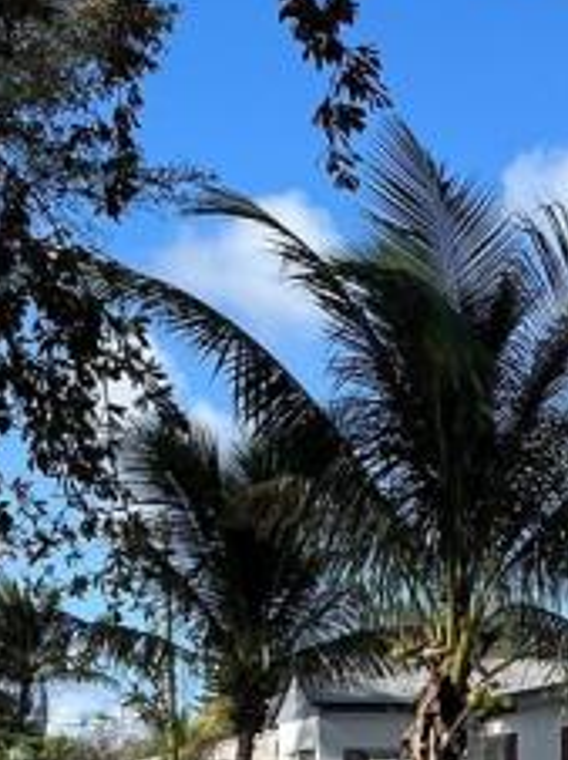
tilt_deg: -1.6
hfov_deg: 16.5
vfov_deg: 22.2
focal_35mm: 83
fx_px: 1819
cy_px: 854
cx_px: 783
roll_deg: -0.3
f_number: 1.6
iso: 50
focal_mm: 5.1
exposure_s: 1/2571
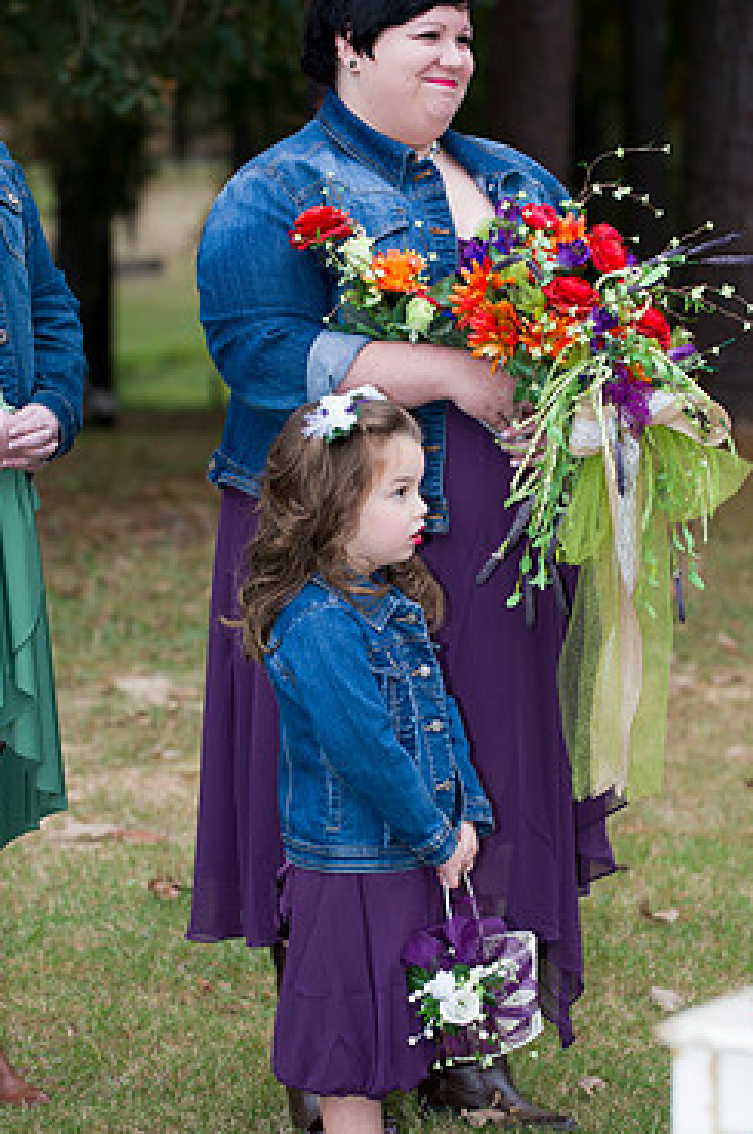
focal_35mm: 134
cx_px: 420
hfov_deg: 10.2
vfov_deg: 15.3
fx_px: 4216
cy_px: 618
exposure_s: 1/100
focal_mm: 110
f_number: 3.5
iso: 800
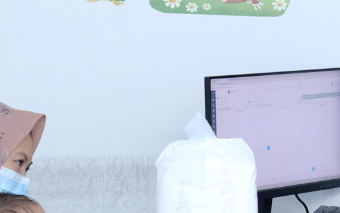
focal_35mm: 171
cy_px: 92
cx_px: 351
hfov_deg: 12.1
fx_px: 1585
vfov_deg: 7.7
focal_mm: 23
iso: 800
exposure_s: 1/125
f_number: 2.5
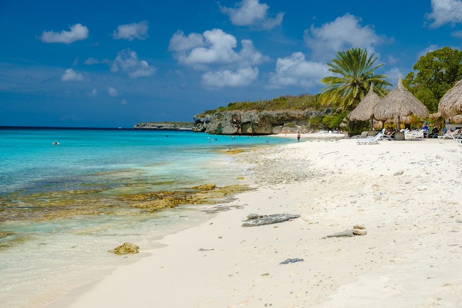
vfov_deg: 24.2
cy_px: 154
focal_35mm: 56
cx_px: 231
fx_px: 718
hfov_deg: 35.7
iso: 80
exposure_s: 1/500
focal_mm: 37.4
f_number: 5.6
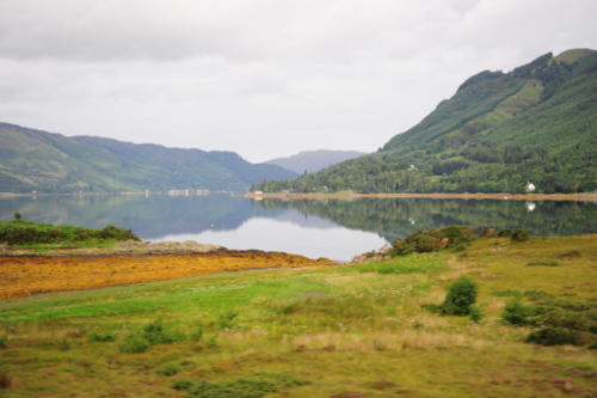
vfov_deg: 17.5
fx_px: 1293
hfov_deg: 26.0
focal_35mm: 78
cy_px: 199
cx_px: 298
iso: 400
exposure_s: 1/160
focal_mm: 78
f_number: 6.3
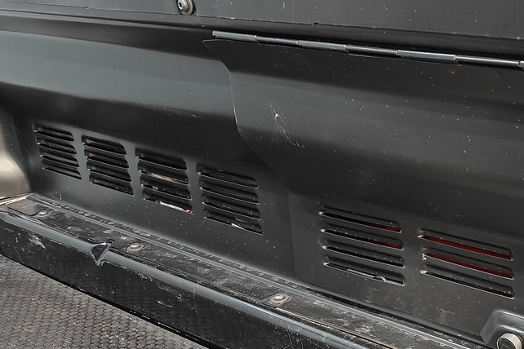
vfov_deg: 24.1
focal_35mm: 56
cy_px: 215
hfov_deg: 32.1
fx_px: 815
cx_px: 556
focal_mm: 5.59
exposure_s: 1/27
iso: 1600
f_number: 1.8
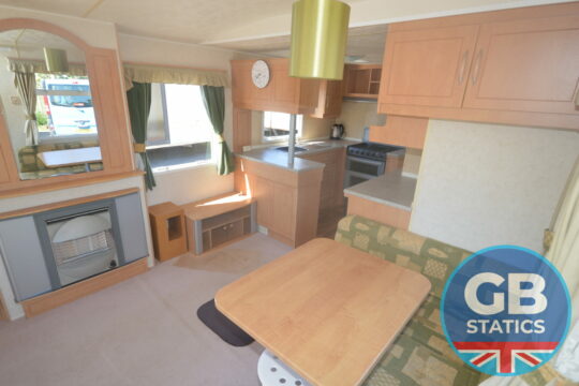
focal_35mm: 20
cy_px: 193
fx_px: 314
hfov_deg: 85.4
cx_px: 290
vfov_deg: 63.2
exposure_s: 1/125
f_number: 5.6
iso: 360
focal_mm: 13
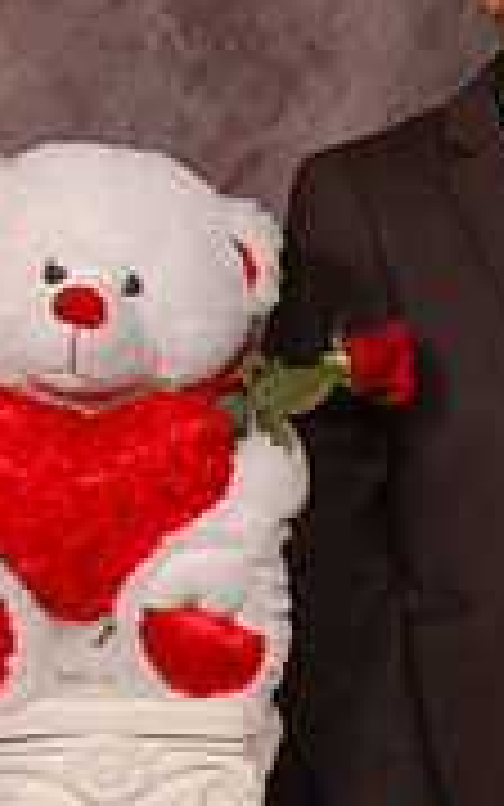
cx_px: 752
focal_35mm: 119
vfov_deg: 17.2
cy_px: 779
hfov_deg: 10.6
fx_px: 2613
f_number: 5.6
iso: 400
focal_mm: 24
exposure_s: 1/200
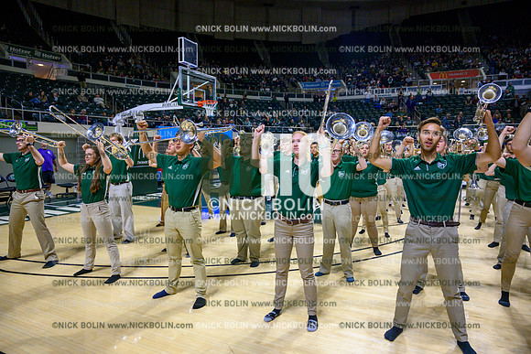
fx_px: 354
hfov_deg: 73.7
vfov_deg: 53.2
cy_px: 177
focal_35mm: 24
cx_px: 266
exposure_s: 1/800
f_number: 4.5
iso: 3200
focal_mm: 24
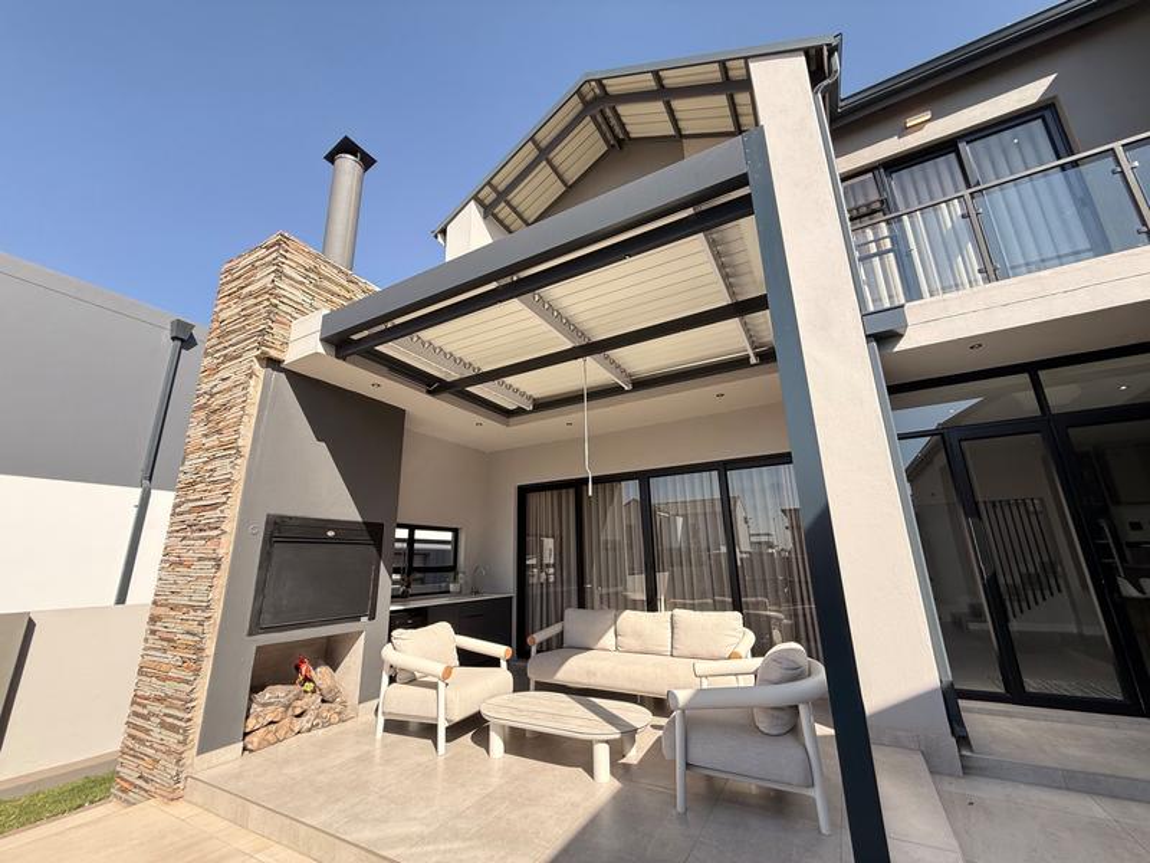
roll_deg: +1.4
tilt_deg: +17.5
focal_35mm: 14
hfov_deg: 102.1
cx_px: 575
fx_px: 465
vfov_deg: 85.7
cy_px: 432
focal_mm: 2.22
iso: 64
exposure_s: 1/709
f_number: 2.2
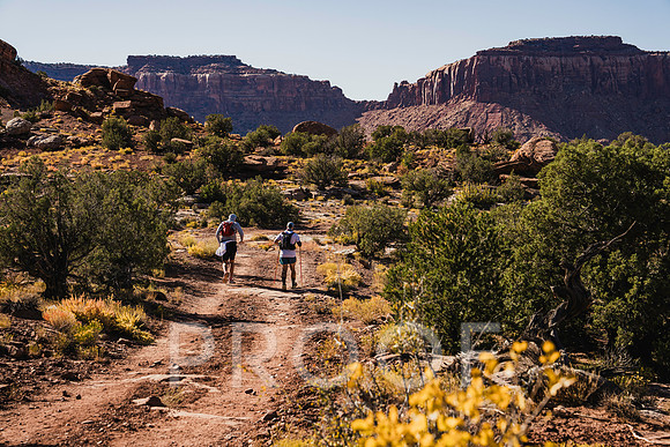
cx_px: 335
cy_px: 224
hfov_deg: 29.6
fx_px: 1266
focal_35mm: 68
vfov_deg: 20.0
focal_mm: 68
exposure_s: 1/500
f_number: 5.6
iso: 100
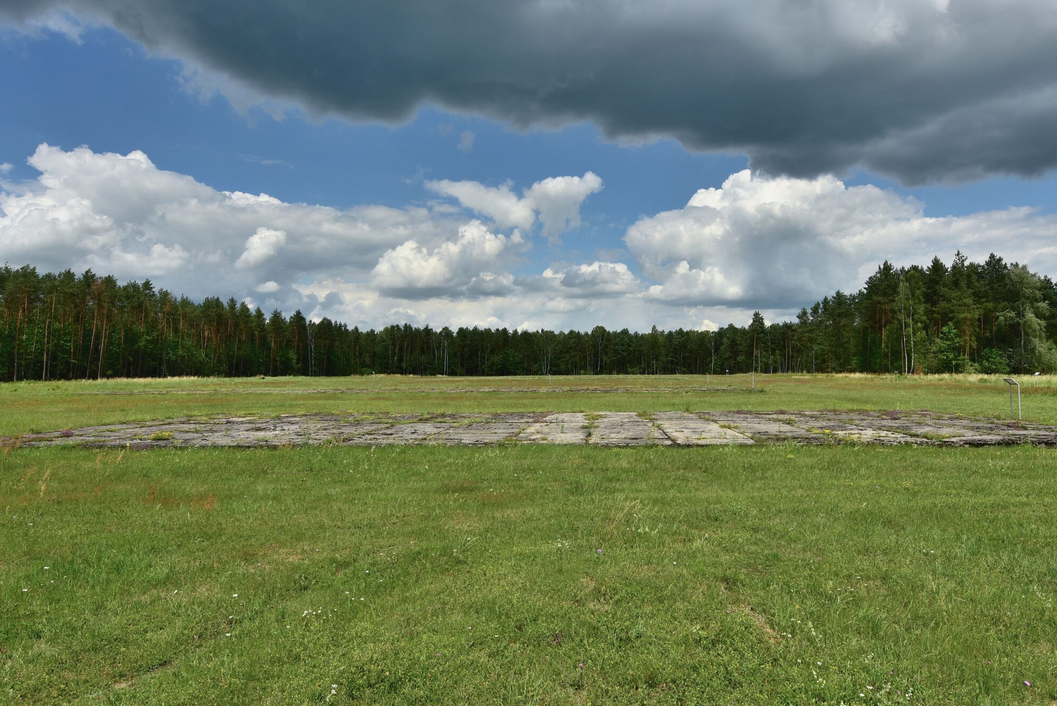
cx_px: 563
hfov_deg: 78.5
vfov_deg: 57.2
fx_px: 646
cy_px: 340
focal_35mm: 22
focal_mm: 17
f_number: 10
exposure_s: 1/400
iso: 100
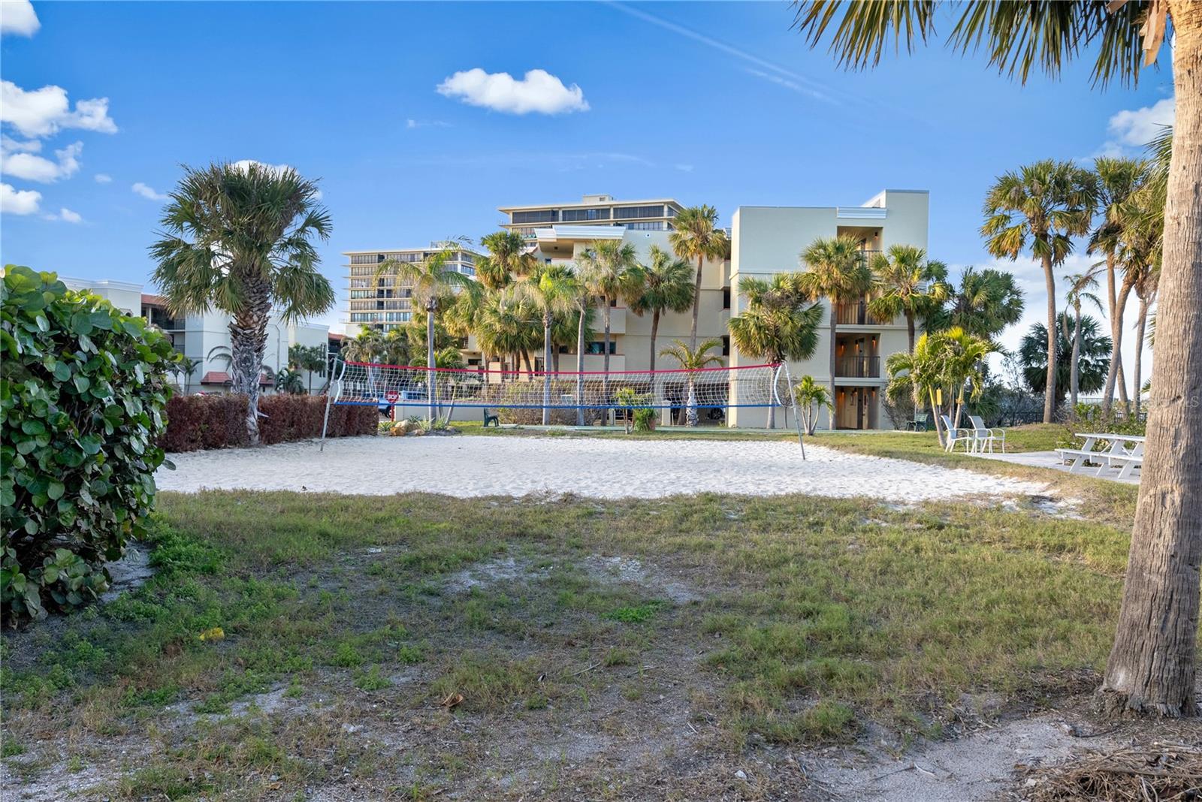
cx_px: 601
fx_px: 1002
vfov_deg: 43.6
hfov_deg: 61.9
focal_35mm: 30
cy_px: 401
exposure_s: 1/320
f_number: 10
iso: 1600
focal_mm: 30
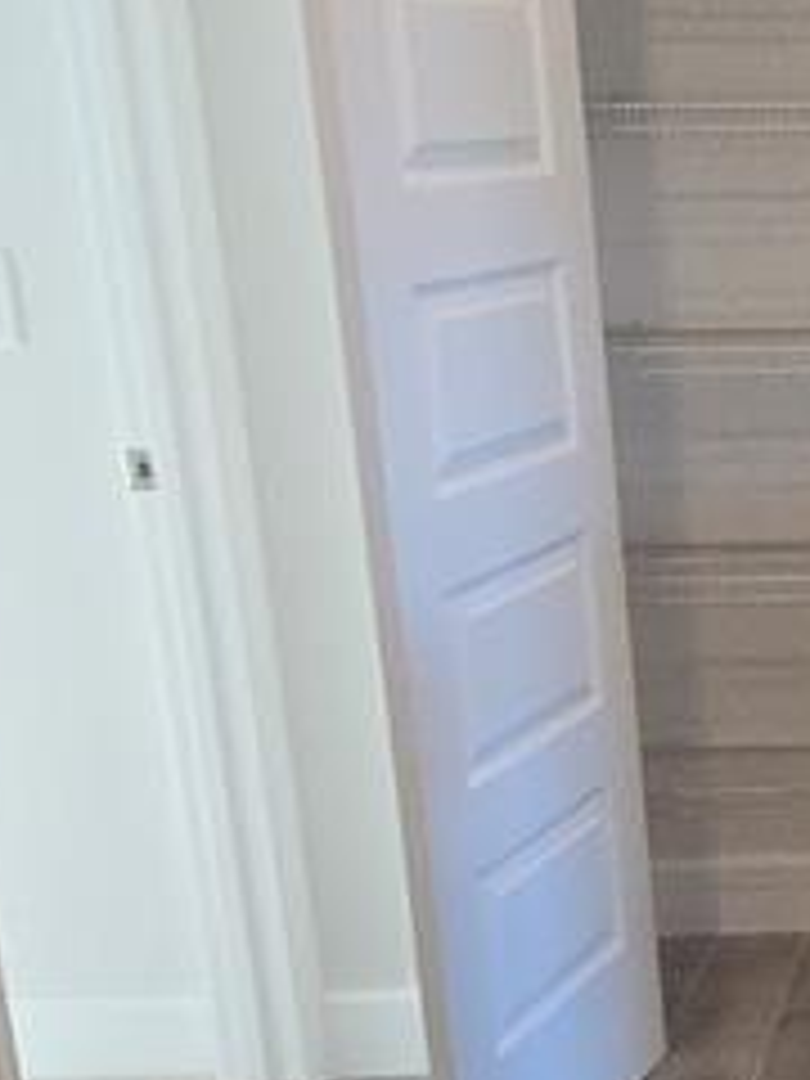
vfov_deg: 29.6
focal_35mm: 65
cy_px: 716
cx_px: 1305
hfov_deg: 19.0
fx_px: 2028
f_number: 2.2
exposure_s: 1/60
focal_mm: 2.2
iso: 160
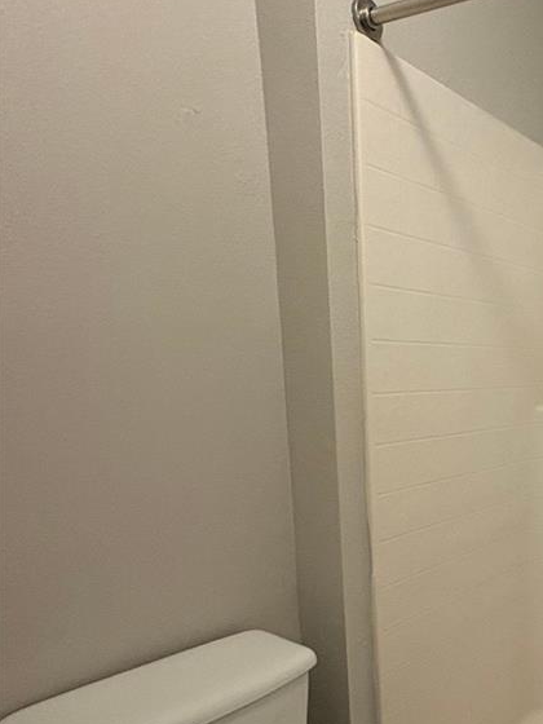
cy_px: 513
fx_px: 627
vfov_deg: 57.8
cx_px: 578
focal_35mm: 30
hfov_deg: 39.5
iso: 500
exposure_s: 1/60
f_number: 2.2
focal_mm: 2.22
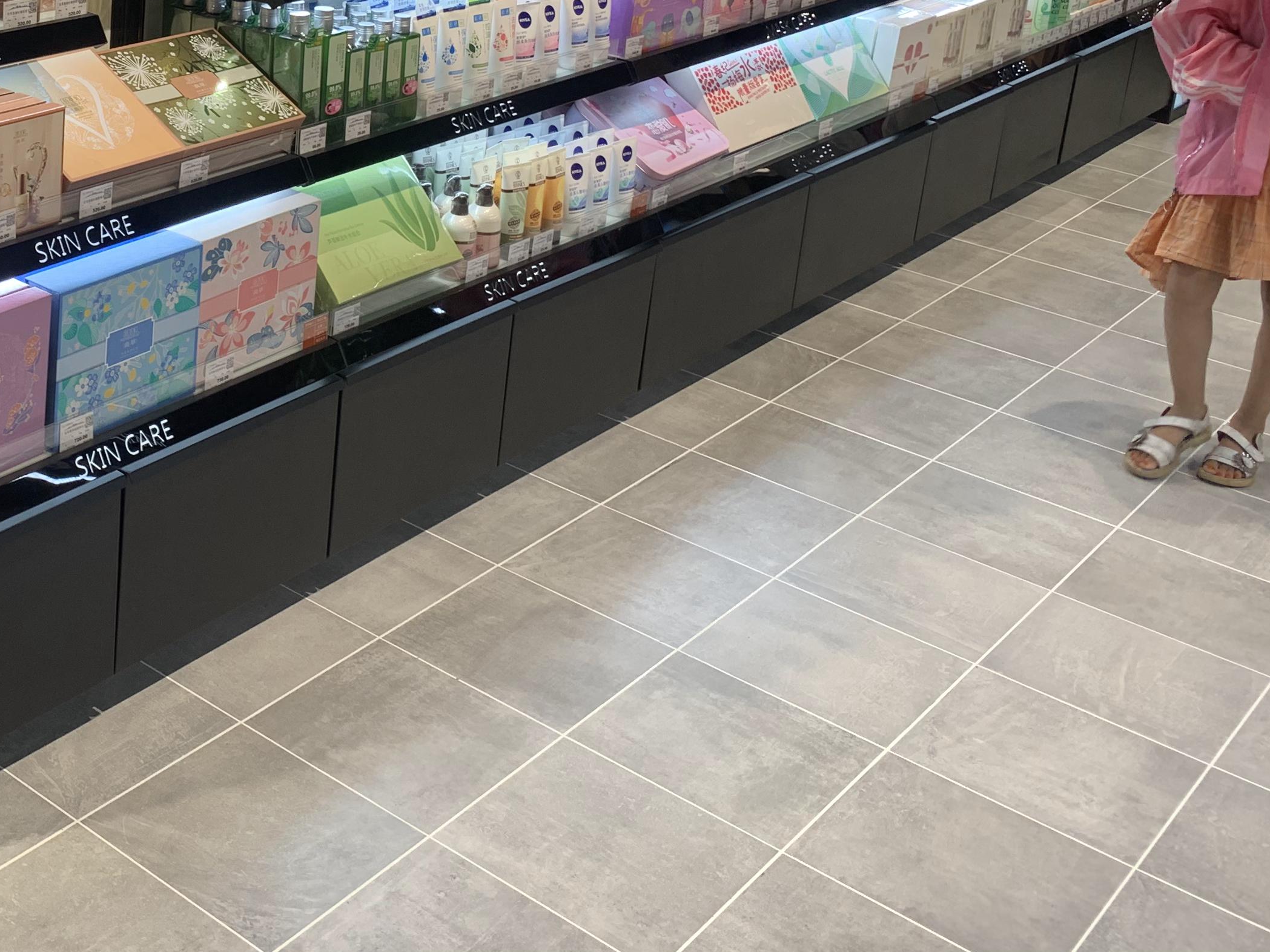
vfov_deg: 27.7
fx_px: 1834
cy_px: 44
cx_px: 82
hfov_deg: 35.5
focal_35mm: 50
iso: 40
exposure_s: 1/121
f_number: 1.8
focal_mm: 4.25
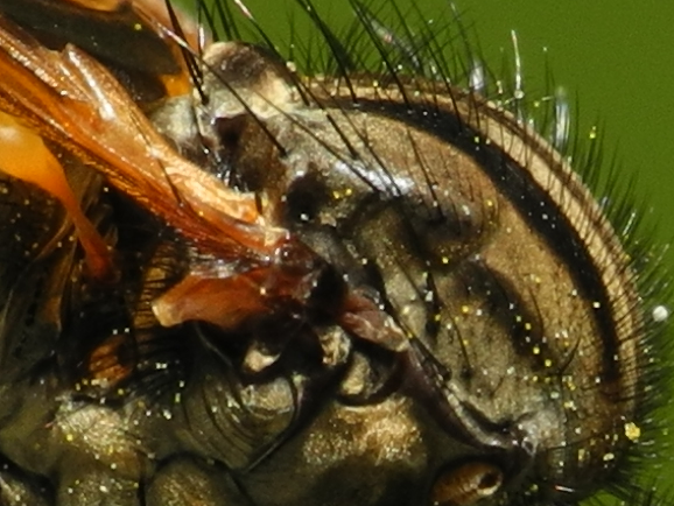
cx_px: 448
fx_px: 18797
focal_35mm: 965
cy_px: 612
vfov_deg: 1.5
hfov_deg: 2.1
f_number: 8
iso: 100
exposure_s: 1/400
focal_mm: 32.6
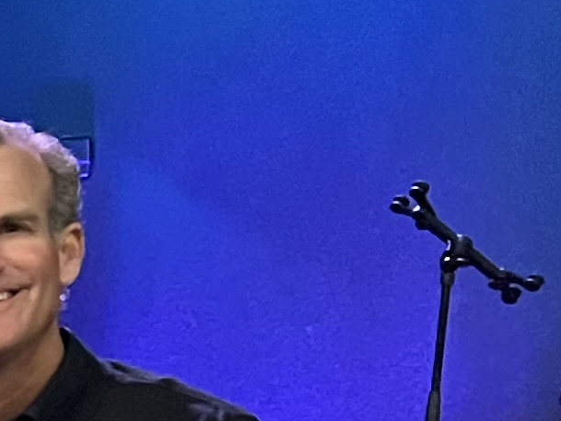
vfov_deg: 8.1
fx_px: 2788
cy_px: 896
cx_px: -959
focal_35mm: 172
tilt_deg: -8.7
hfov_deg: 9.6
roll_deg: -1.0
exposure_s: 1/36
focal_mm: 5.7
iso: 640
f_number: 1.5
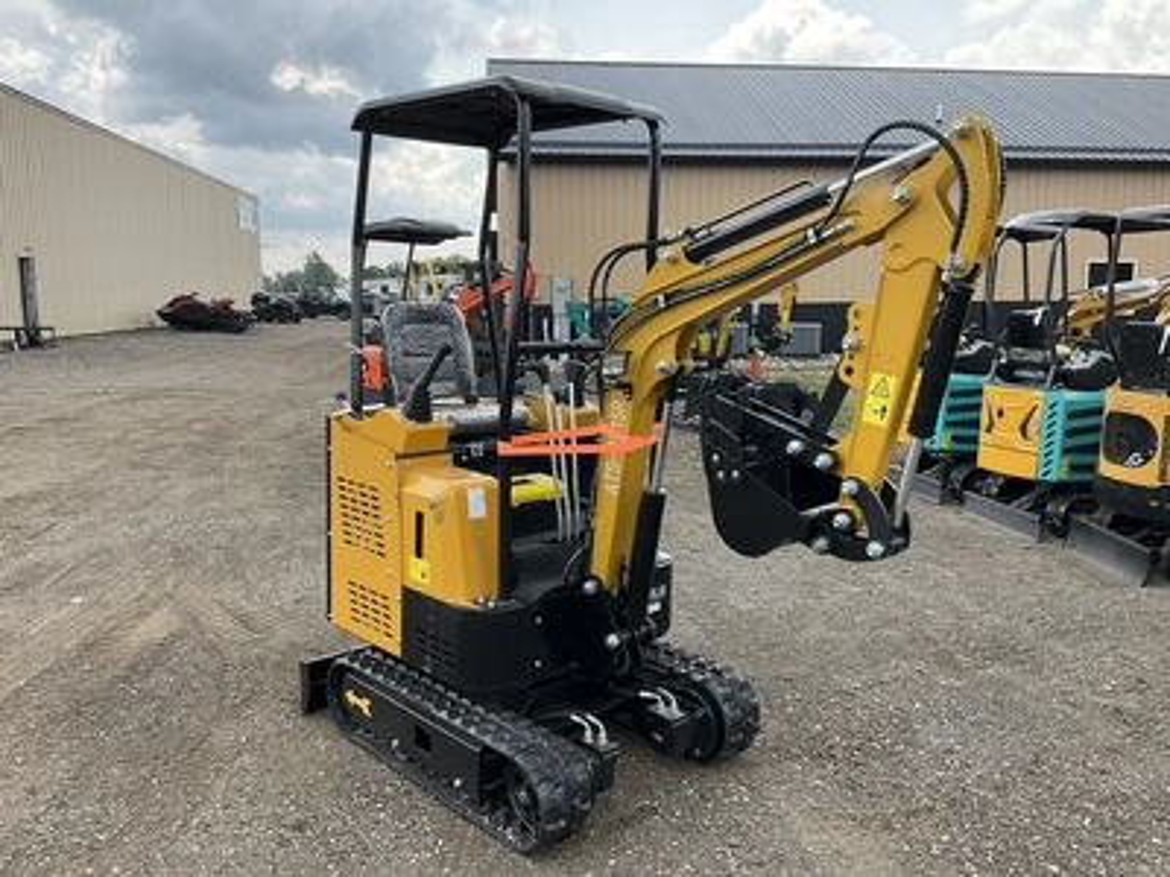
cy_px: 438
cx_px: 585
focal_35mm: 29
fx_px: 980
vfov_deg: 48.2
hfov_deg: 61.7
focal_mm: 3
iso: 25
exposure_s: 1/435
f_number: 1.8
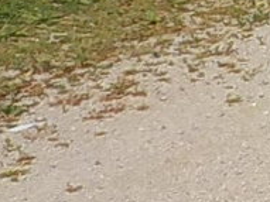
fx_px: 1762
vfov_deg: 6.4
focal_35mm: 226
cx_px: 919
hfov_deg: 7.3
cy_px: -205
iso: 125
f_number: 3.3
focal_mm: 4.1
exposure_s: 1/1250
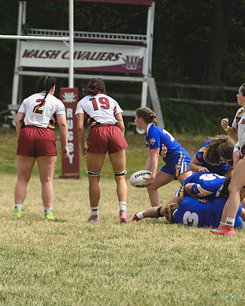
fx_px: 5014
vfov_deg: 3.5
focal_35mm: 553
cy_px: 153
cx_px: 124
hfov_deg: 2.8
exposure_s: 1/1000
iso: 250
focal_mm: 260
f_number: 5.6
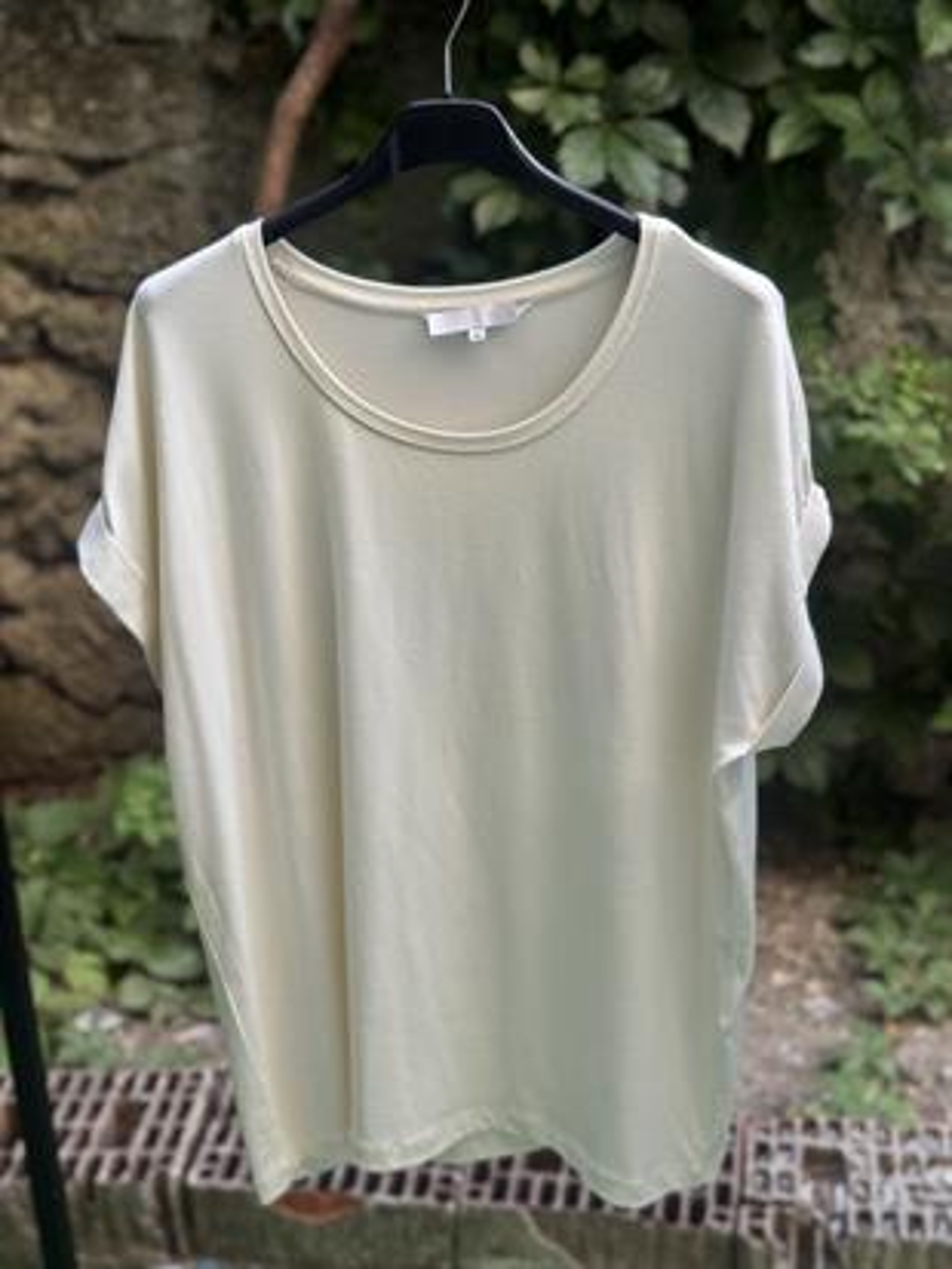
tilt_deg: -20.8
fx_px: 1759
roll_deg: +2.4
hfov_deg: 30.3
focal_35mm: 48
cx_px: 476
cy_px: 634
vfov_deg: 39.6
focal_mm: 6.76
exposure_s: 1/141
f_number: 1.78
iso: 50
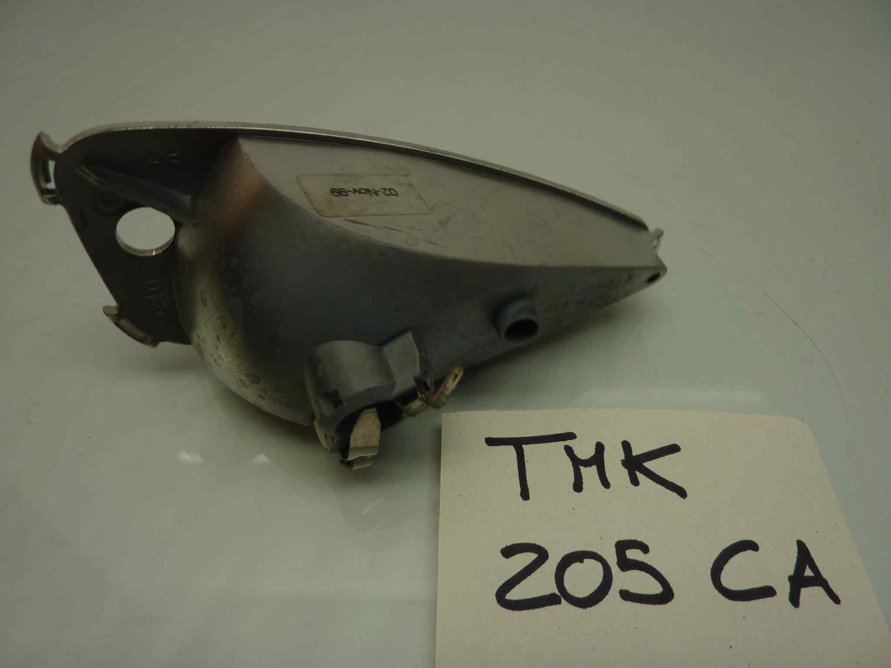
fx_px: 643
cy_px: 334
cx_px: 446
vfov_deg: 54.9
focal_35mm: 25
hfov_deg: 69.4
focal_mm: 4.1
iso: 80
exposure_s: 1/50
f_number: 3.3
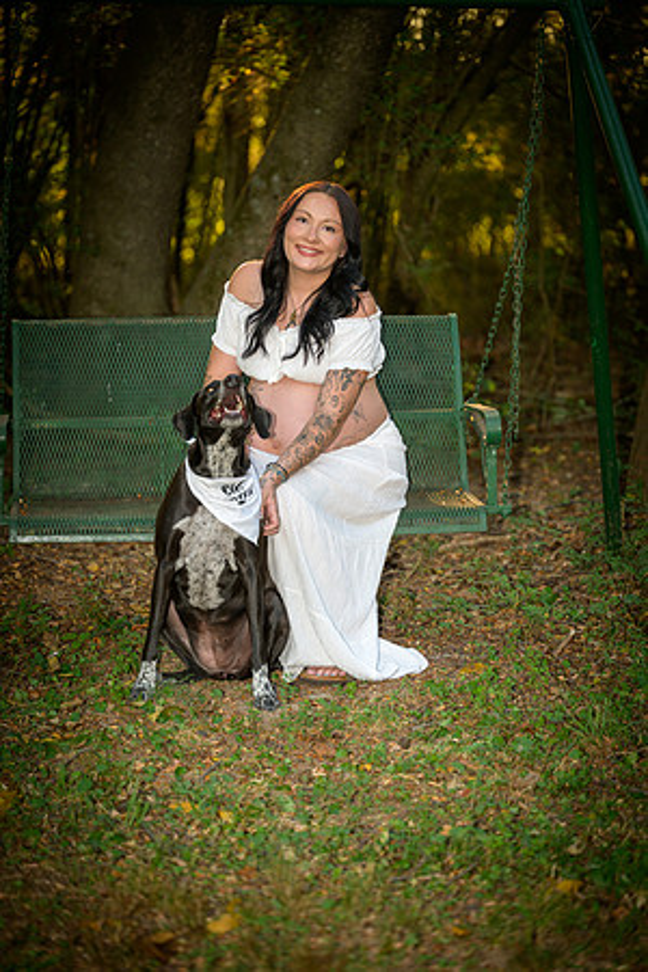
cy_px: 486
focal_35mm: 105
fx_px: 2835
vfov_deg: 19.5
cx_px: 324
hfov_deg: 13.0
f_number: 3.3
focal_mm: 105
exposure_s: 1/60
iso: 200
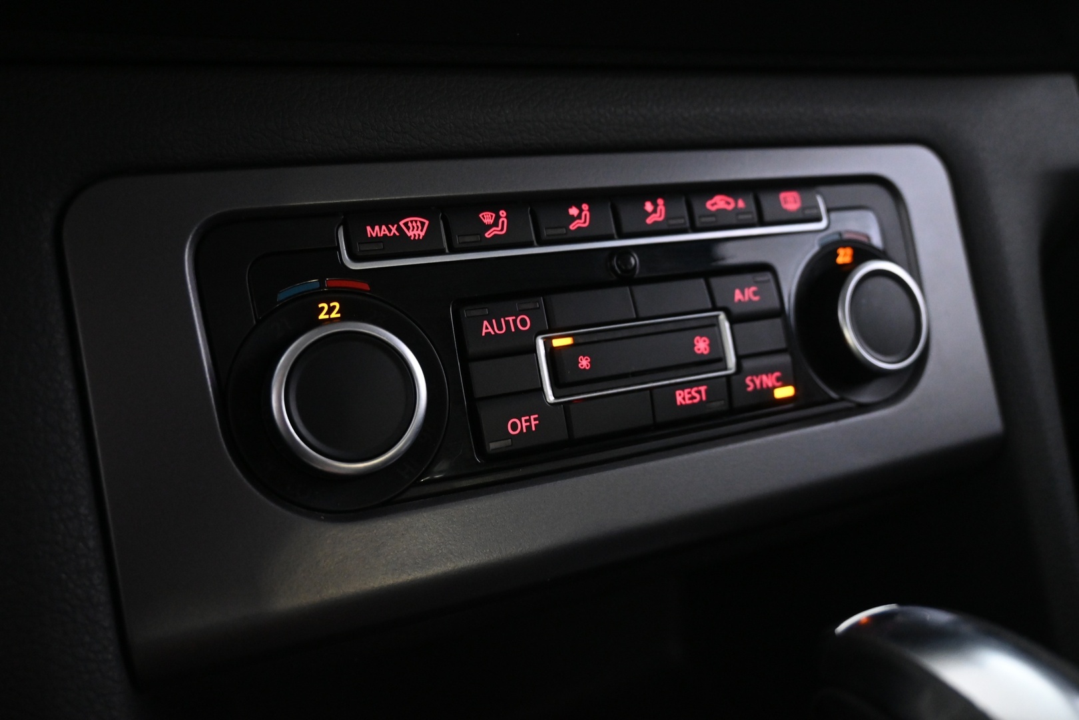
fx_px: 877
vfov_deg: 44.6
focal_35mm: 29
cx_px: 540
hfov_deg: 63.2
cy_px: 360
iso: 2800
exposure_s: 1/30
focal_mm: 19.5
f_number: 3.8
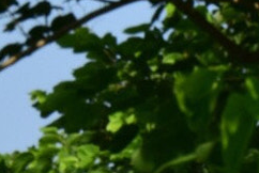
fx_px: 4711
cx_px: -516
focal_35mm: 654
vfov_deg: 2.1
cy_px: -212
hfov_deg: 3.1
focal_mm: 66
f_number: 19
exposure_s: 1/90
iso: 100
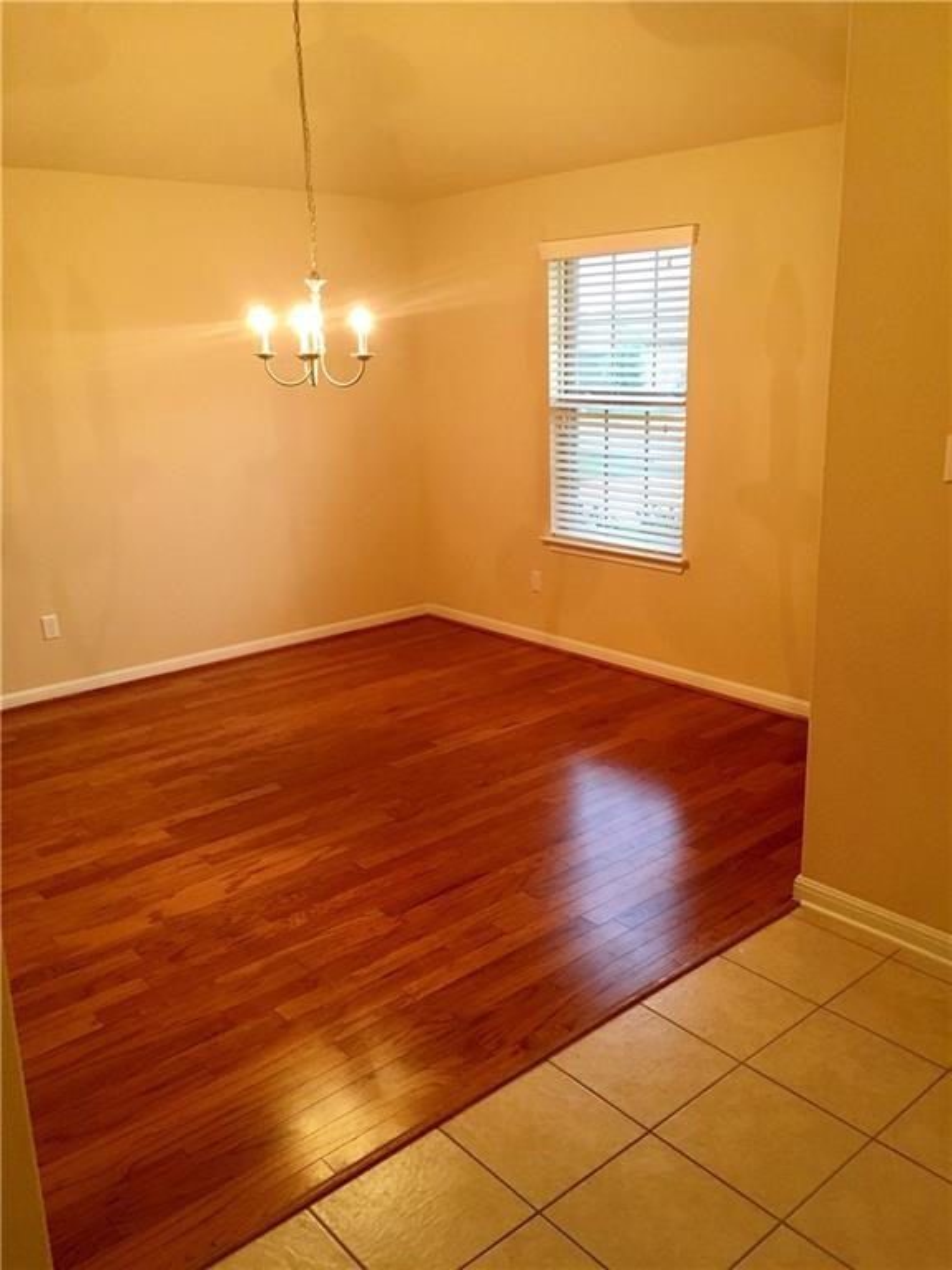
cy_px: 635
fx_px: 1063
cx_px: 476
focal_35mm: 29
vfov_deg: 61.7
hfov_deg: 48.2
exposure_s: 1/30
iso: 160
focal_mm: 4.15
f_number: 2.2
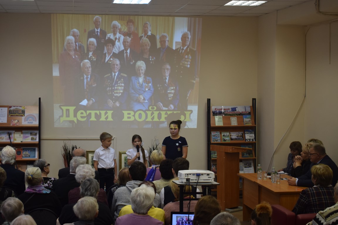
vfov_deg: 25.1
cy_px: 112
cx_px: 169
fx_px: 507
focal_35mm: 54
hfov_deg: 36.9
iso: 500
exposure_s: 1/60
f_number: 4.8
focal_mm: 36
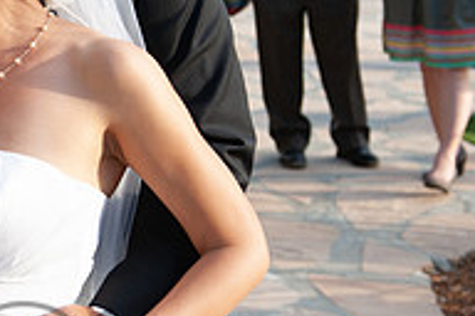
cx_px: -143
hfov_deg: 14.7
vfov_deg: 10.3
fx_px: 1755
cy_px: 77
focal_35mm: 133
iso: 200
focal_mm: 44
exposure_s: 1/320
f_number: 4.5
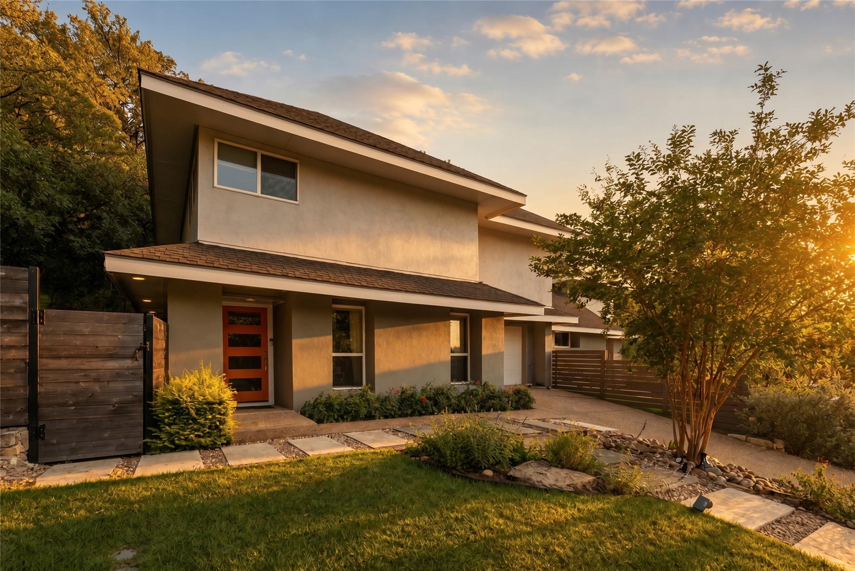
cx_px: 428
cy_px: 286
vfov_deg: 73.8
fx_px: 380
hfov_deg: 96.7
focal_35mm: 16
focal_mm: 16
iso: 200
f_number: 8
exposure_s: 3.2
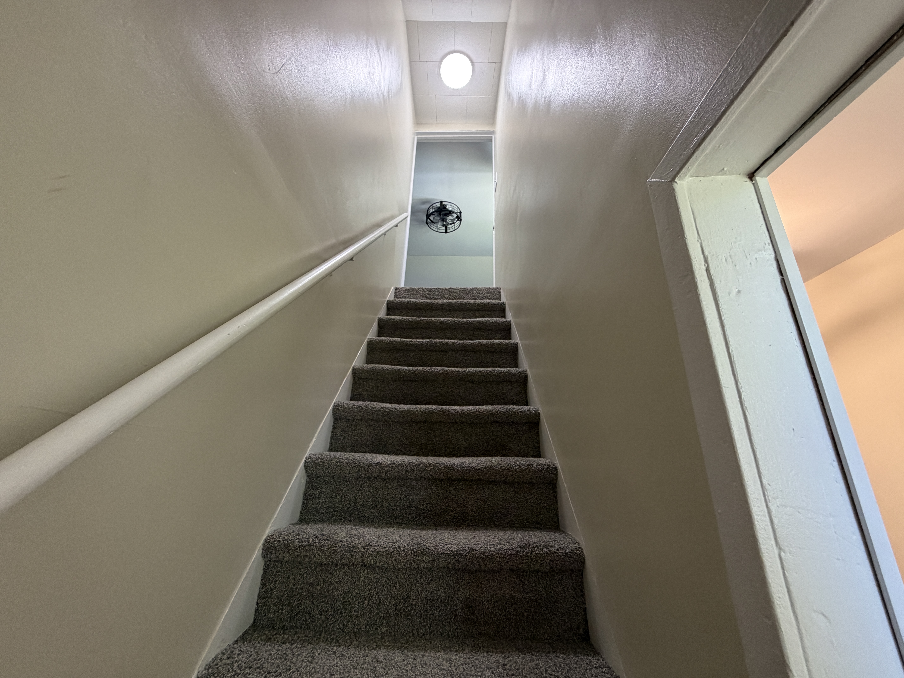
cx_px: 452
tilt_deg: +20.4
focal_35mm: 14
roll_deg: -2.2
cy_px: 339
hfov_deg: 102.1
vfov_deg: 85.7
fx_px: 366
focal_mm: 2.22
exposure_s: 1/60
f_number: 2.2
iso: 250
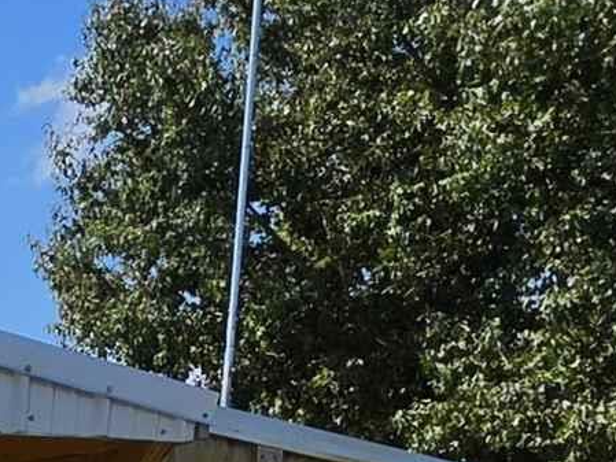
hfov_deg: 15.4
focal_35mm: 89
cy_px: 892
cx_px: -749
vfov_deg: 14.2
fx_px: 1584
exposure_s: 1/2897
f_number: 1.9
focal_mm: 2.2
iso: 32
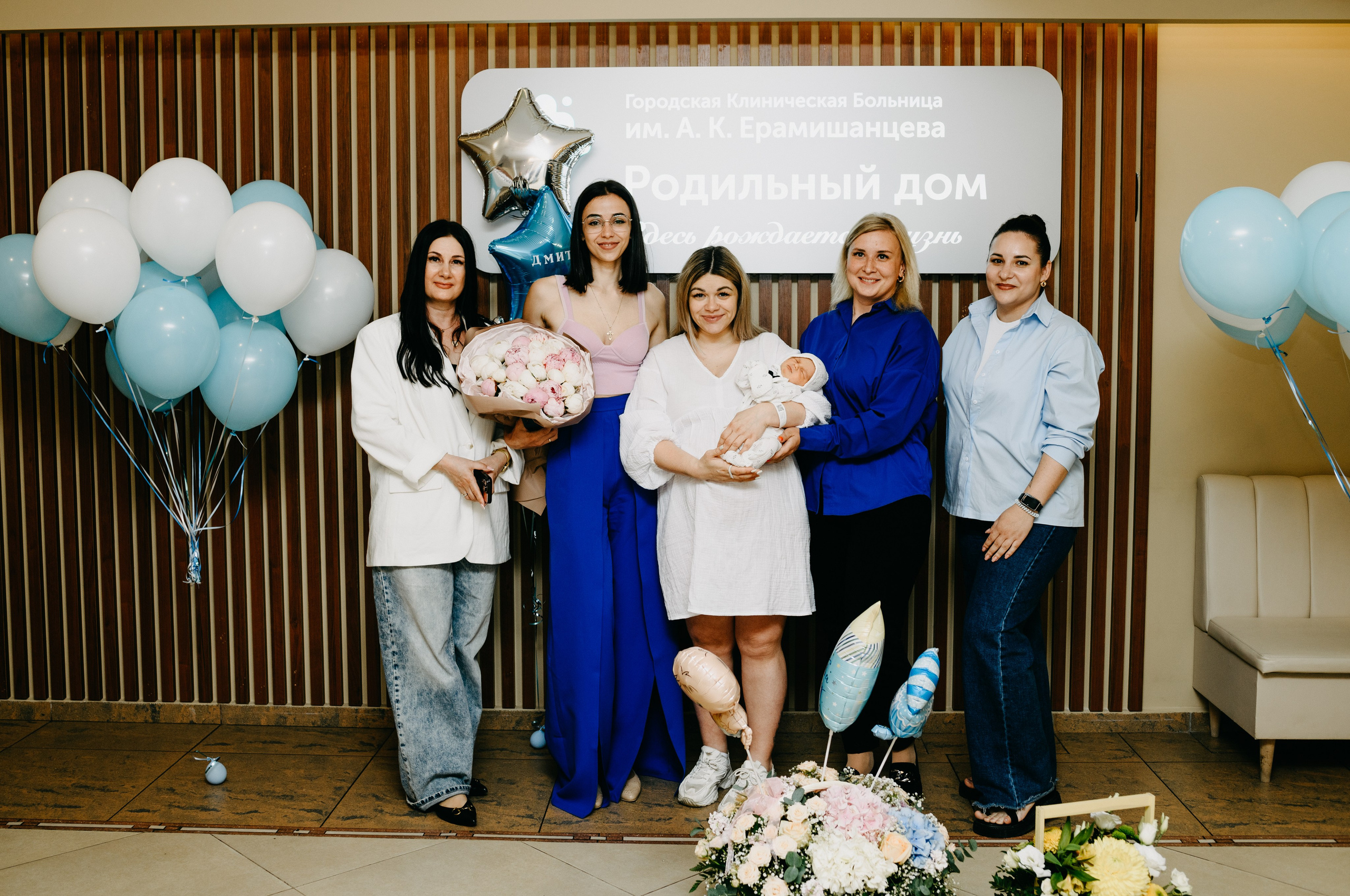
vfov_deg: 35.6
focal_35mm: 37
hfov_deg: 51.6
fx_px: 1396
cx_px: 649
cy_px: 417
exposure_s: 1/160
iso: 200
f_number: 4
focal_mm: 35
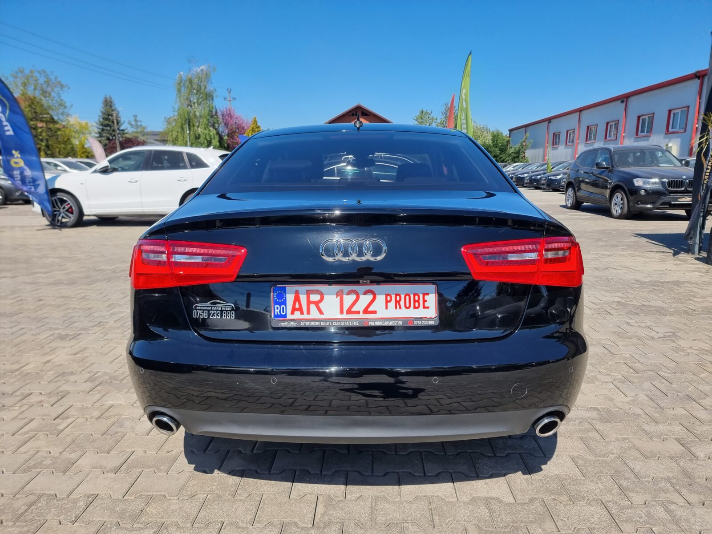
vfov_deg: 56.8
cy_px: 267
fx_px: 494
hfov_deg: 71.6
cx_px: 356
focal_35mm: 24
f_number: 1.8
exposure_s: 1/704
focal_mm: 6.7
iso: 50
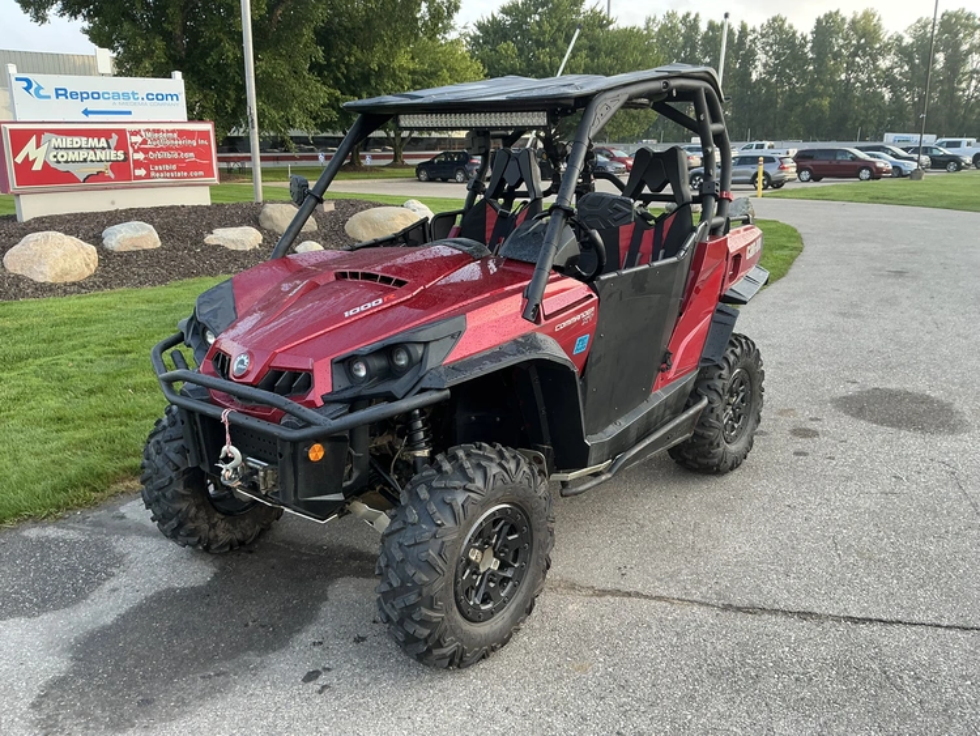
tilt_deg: -14.9
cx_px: 490
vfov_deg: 49.8
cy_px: 368
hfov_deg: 63.4
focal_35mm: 28
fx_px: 793
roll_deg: -0.2
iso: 20
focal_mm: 3
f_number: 1.8
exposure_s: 1/122
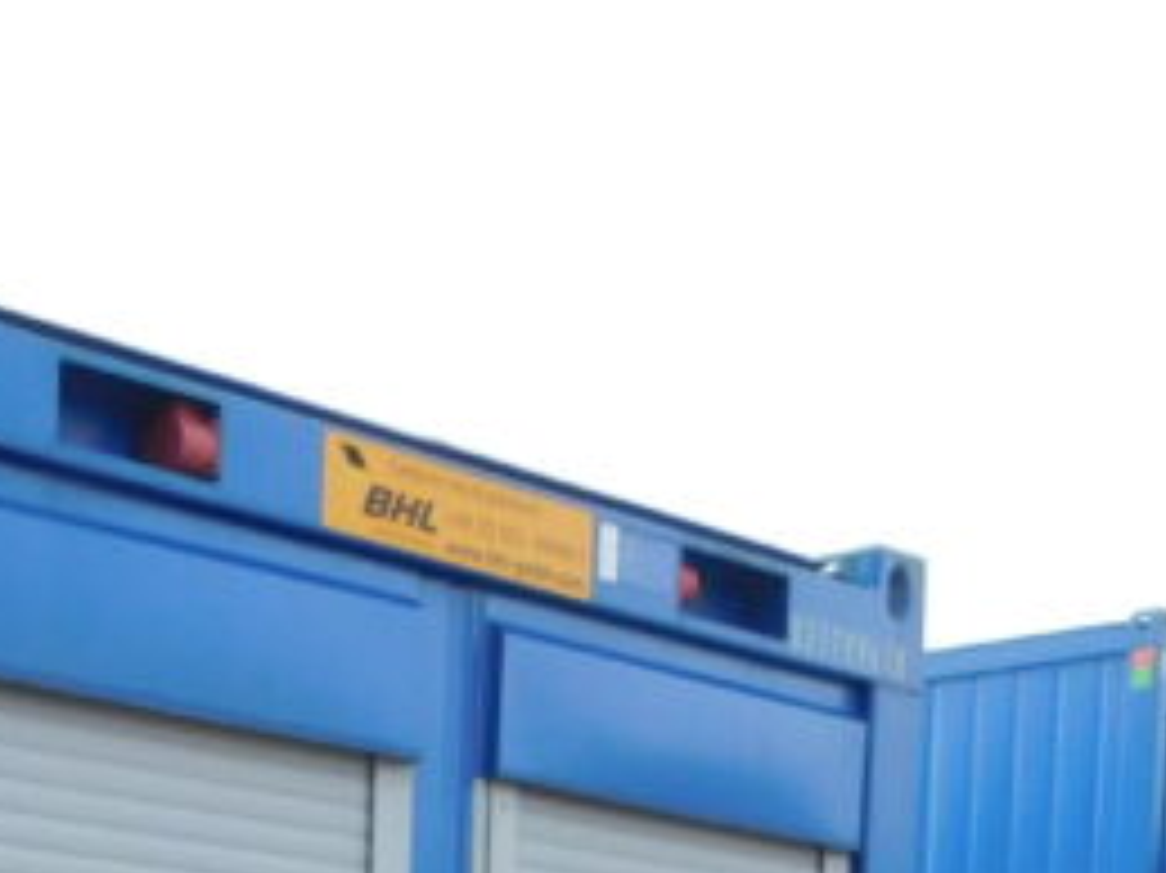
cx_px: -464
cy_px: 1714
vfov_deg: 13.9
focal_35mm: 91
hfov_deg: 19.4
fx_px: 3064
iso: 125
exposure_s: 1/500
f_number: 3
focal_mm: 4
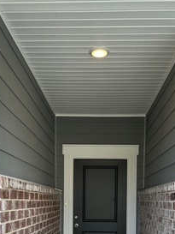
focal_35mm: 44
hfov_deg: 32.9
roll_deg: -0.9
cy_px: 205
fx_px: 296
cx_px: 99
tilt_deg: -1.0
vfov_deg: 40.1
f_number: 1.78
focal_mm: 6.86
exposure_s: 1/412
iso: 80
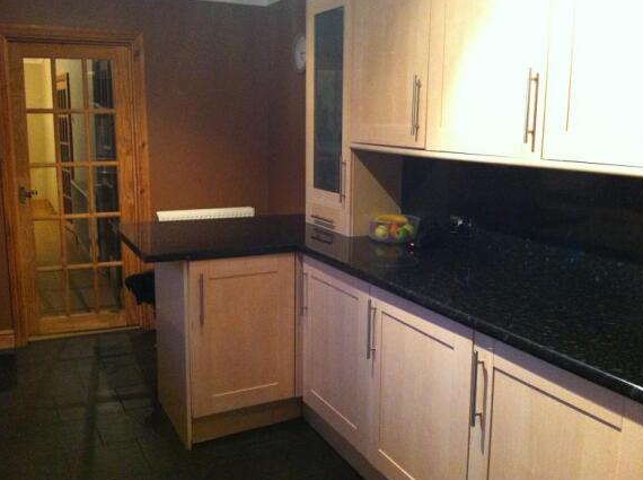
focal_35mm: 36
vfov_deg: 39.5
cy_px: 237
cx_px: 329
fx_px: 667
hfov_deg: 51.4
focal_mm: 3.85
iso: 640
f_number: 2.8
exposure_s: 1/17
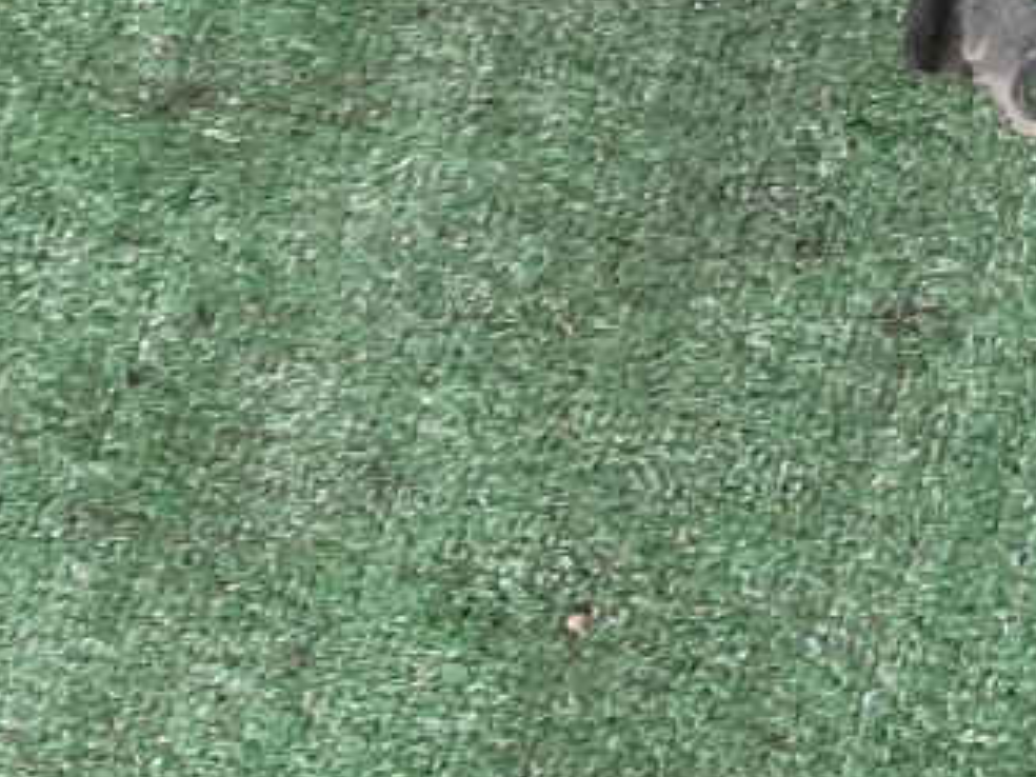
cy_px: -306
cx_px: 1857
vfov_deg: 12.5
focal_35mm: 114
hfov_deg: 15.0
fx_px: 3412
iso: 120
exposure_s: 1/50
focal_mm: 3.93
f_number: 1.7
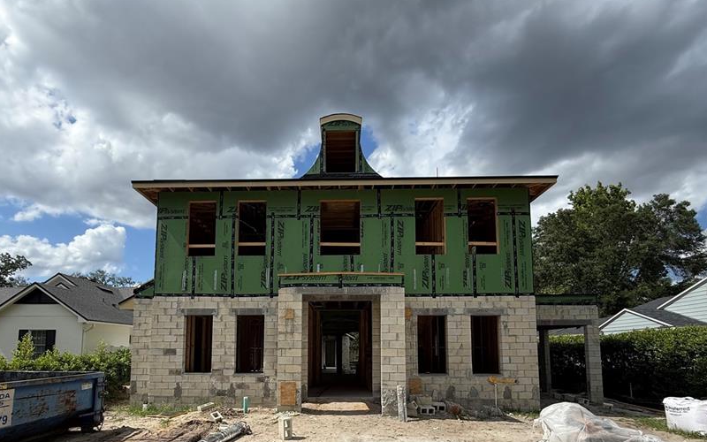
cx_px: 331
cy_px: 319
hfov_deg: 87.9
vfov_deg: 59.6
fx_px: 366
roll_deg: -0.9
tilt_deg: +5.4
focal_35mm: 19
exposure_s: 1/2320
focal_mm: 2.22
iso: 50
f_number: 2.2
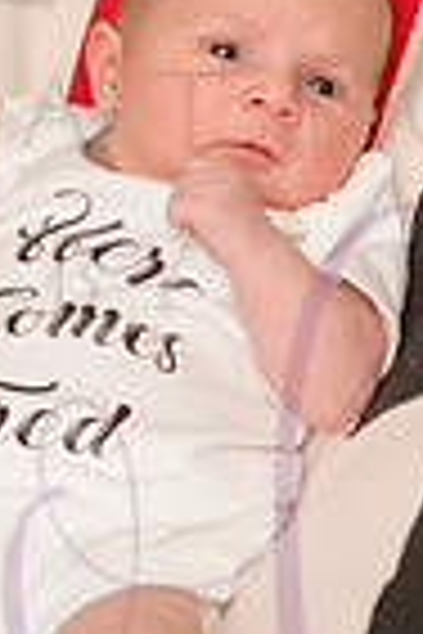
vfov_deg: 7.6
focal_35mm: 272
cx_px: 184
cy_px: 270
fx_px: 4794
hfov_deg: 5.1
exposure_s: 1/250
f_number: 4
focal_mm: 85
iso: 800
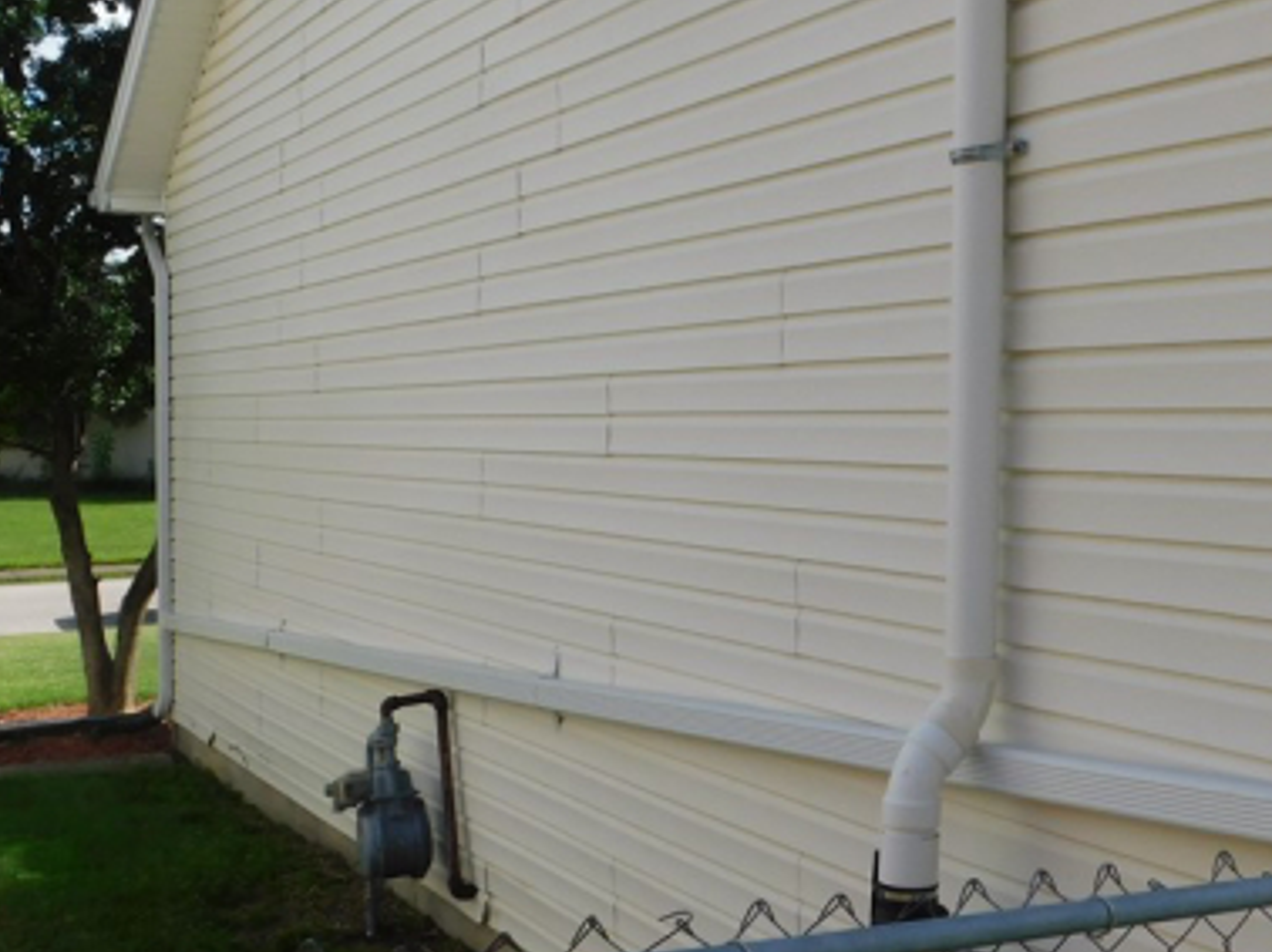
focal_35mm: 53
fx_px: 1946
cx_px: 850
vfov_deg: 27.5
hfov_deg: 35.8
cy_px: 414
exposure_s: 1/1250
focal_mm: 5.3
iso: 125
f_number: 3.2
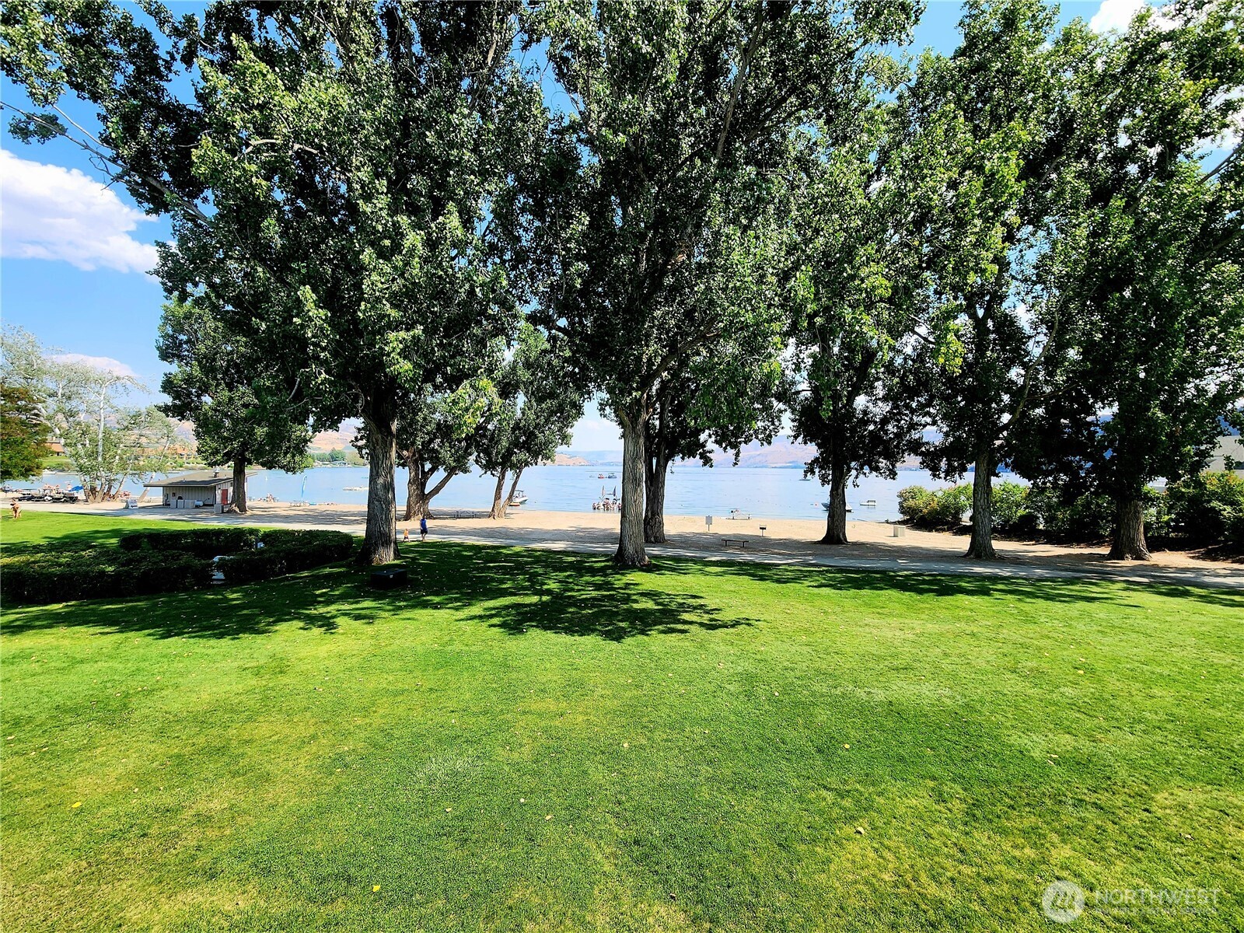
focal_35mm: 13
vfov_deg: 89.9
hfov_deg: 106.2
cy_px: 466
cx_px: 622
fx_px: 467
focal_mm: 2.2
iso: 50
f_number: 2.2
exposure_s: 1/1111
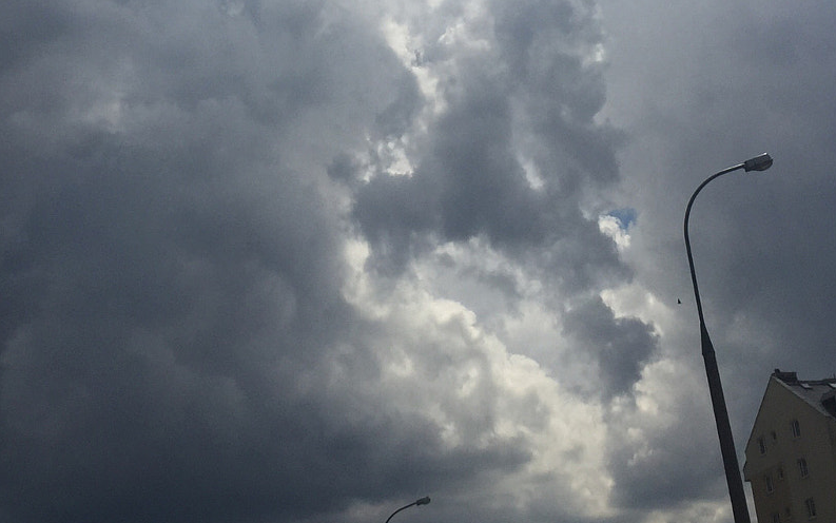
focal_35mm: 62
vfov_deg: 20.6
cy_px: 75
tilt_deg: +25.5
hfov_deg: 32.9
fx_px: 1413
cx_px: 387
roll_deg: +3.1
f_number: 2.2
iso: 32
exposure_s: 1/9901
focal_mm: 4.15
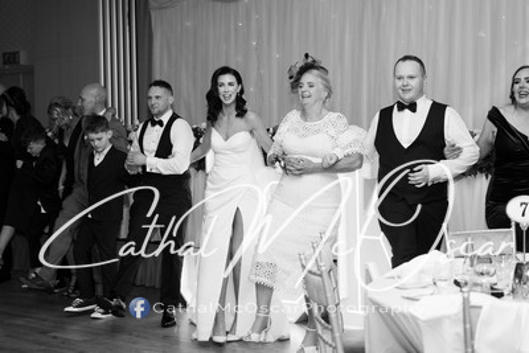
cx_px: 264
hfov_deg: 28.8
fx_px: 1029
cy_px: 176
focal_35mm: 70
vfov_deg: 19.5
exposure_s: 1/200
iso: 400
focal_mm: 70
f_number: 2.8
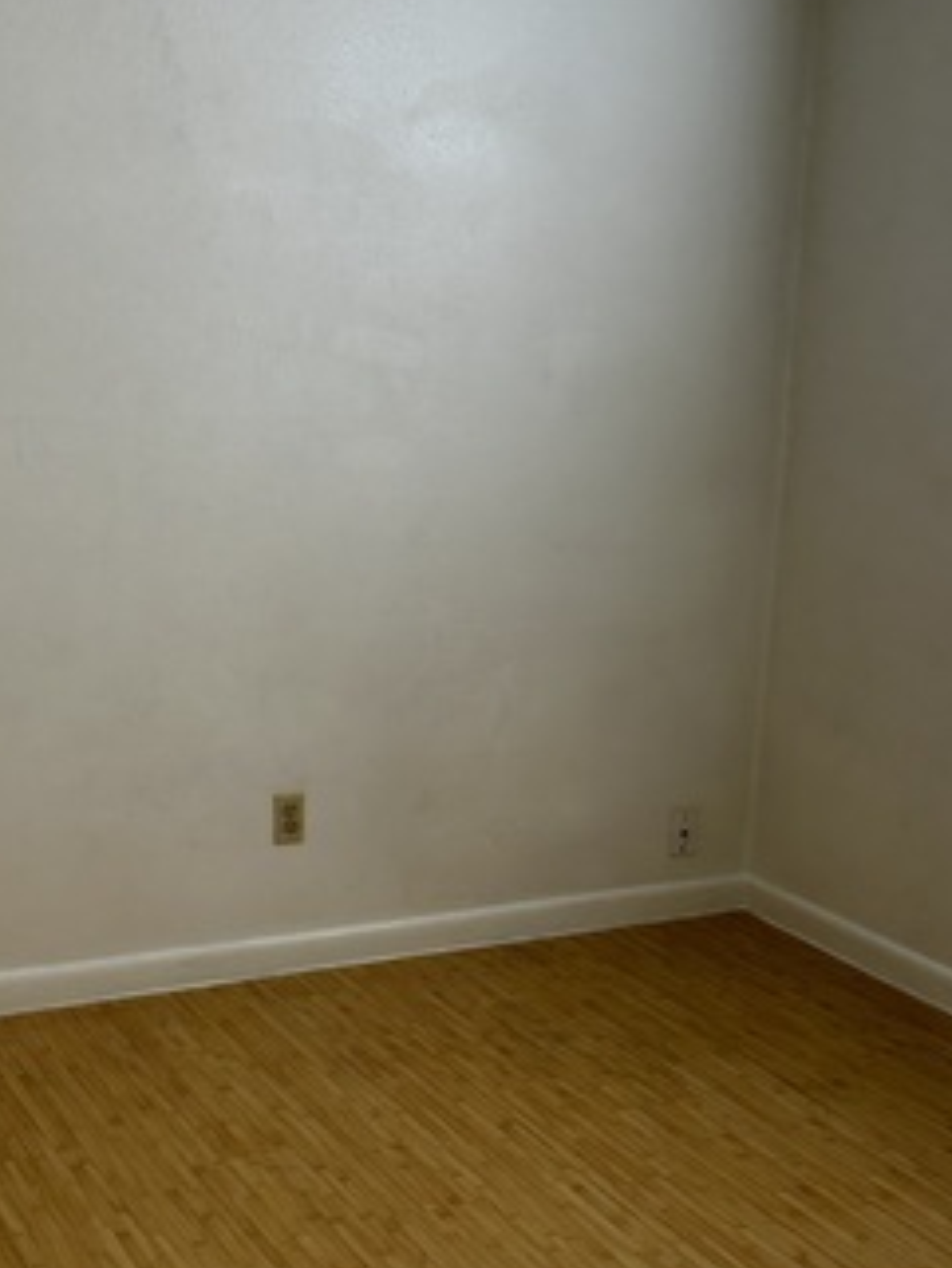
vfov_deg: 35.1
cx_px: 399
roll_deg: -0.9
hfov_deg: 27.0
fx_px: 1979
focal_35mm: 54
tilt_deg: -16.8
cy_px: 875
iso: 50
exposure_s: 1/120
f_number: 1.5
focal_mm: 5.7
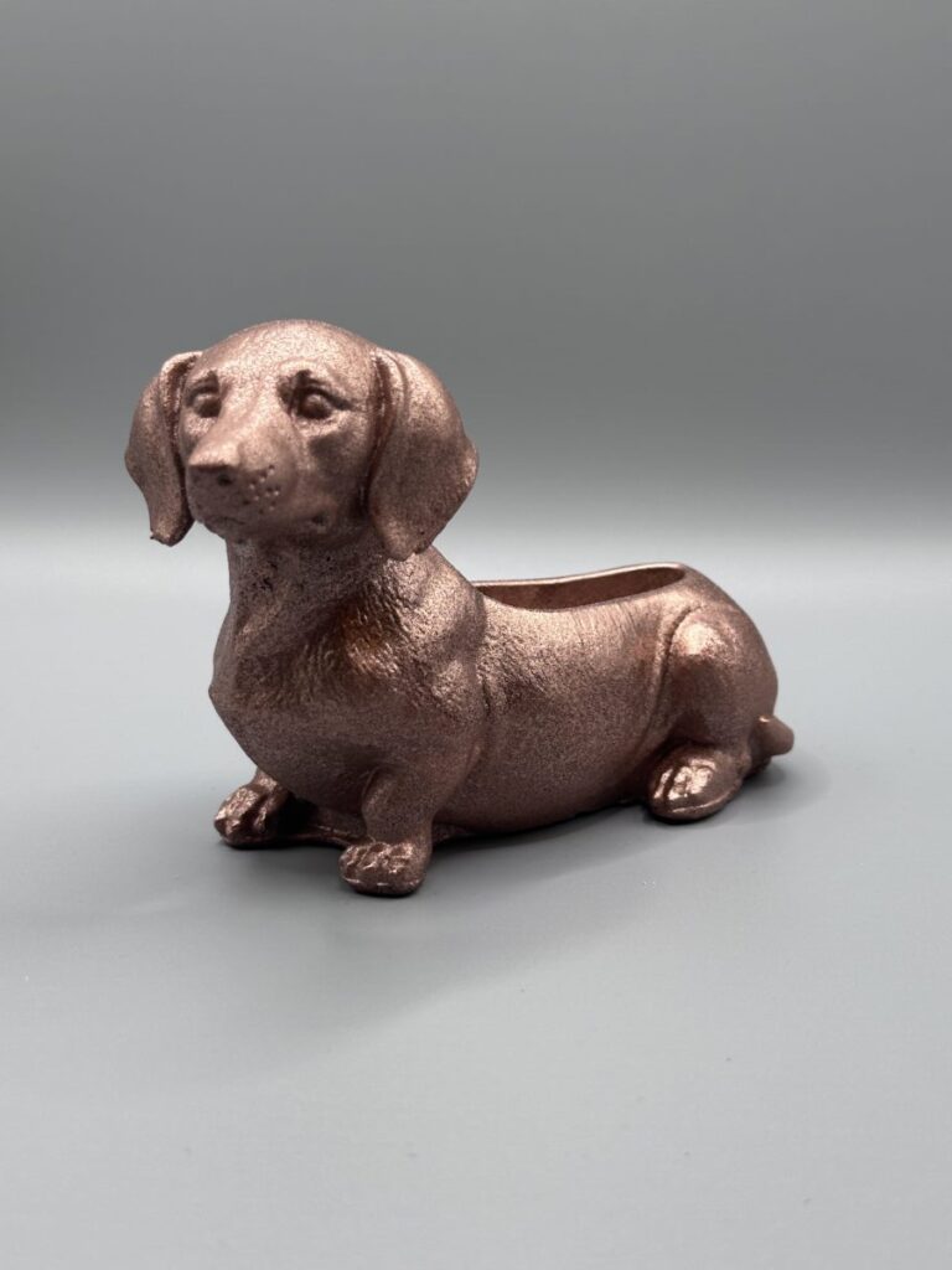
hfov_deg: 30.3
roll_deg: -0.4
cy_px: 635
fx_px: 1760
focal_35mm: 48
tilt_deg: -13.8
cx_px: 476
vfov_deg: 39.7
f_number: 1.78
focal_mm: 6.86
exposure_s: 1/166
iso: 64
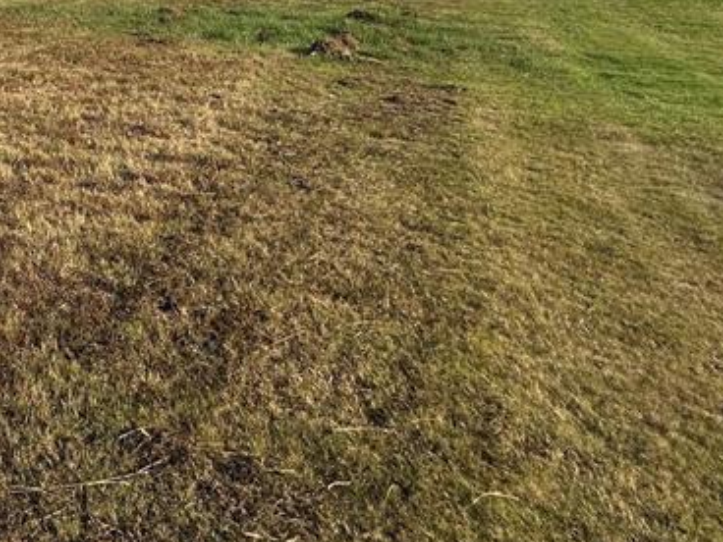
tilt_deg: +4.1
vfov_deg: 29.6
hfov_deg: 37.3
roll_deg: -1.4
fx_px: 815
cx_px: -130
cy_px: -161
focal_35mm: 39
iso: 40
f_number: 2.2
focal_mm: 2.22
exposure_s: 1/1247
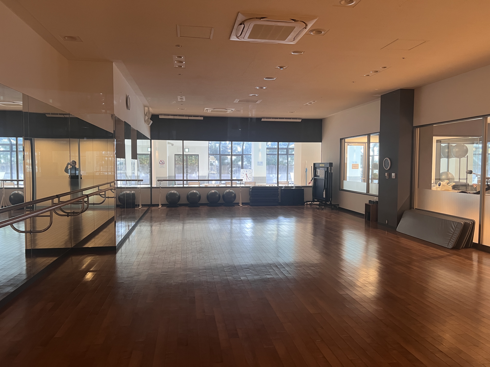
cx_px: 245
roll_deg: -0.4
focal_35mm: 26
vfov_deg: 53.1
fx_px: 368
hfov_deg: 67.3
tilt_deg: -2.9
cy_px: 184
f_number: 1.5
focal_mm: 5.7
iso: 160
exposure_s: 1/57
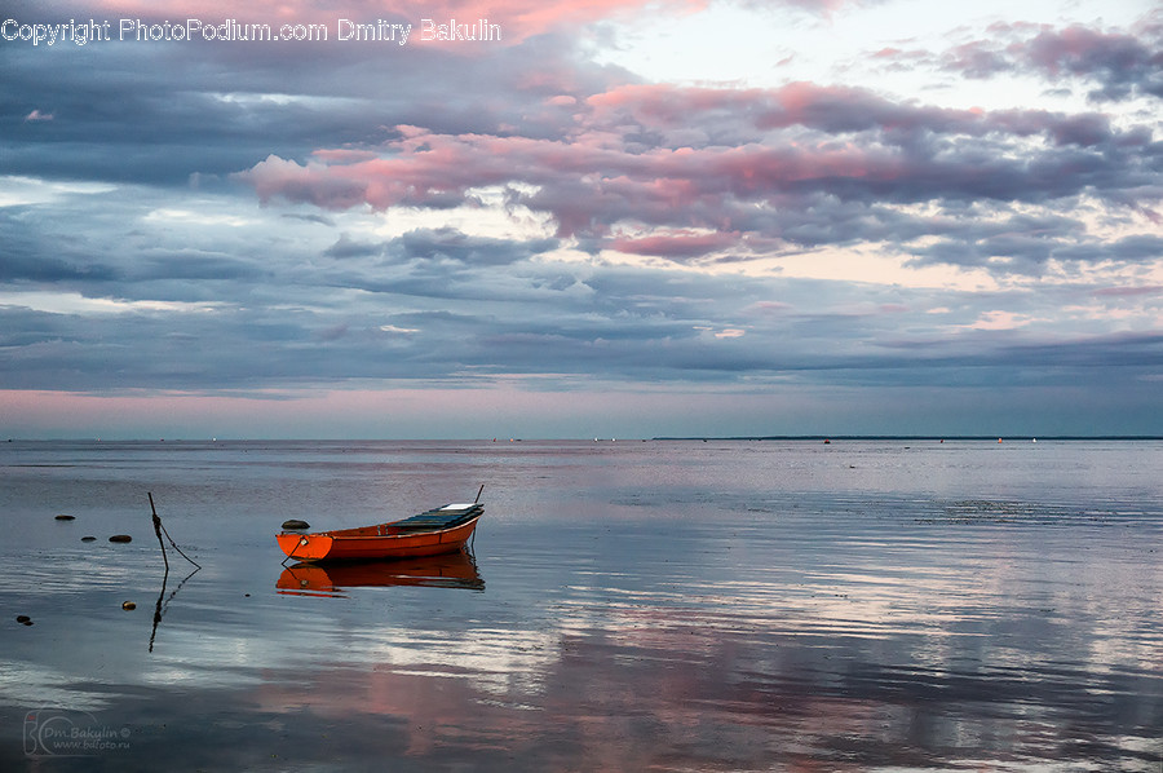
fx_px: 1597
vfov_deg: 27.2
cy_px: 386
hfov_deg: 40.0
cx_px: 582
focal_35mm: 50
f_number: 9
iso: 800
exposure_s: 1/60
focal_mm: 33
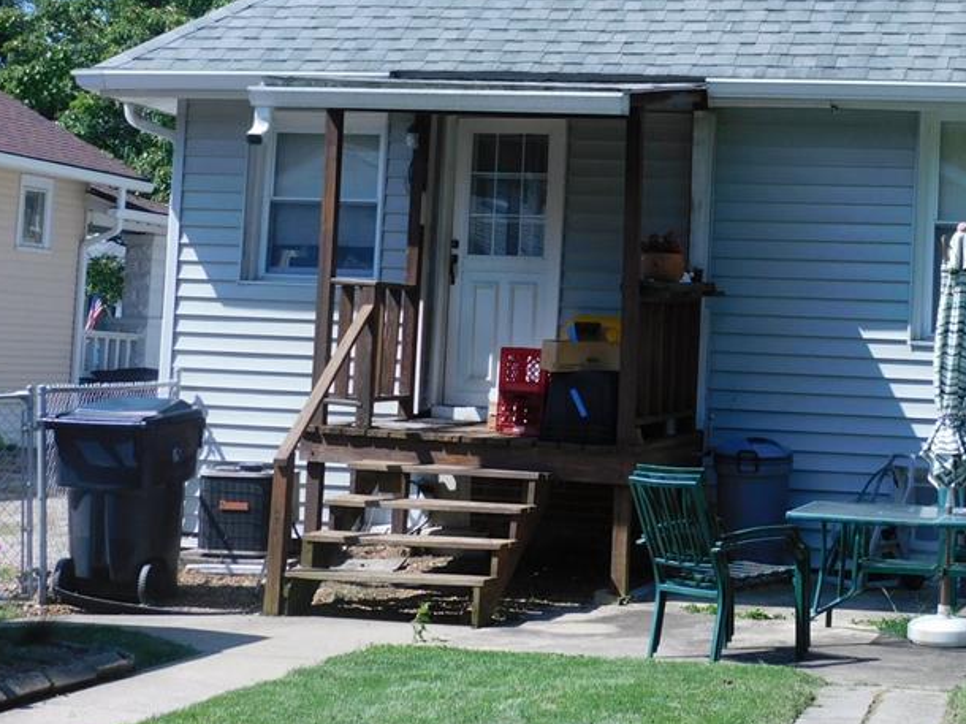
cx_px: 692
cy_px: 133
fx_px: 2343
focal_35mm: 84
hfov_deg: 23.1
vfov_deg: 17.4
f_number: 4
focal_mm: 9
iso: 125
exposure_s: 1/800
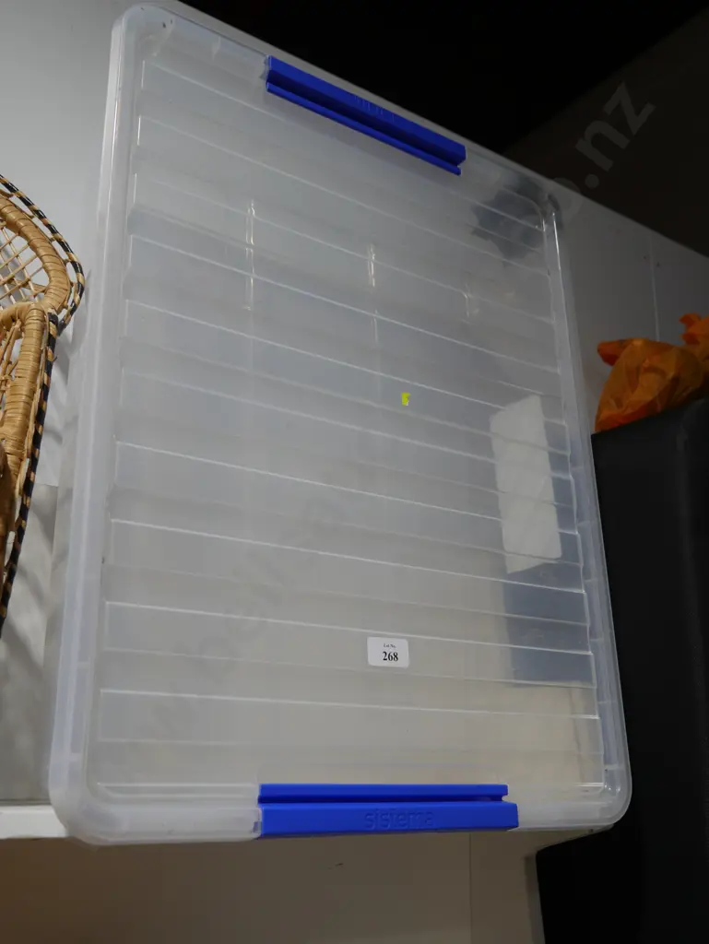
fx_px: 982
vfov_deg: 51.3
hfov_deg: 39.7
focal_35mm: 36
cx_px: 354
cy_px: 472
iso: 200
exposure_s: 1/100
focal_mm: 18
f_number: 4
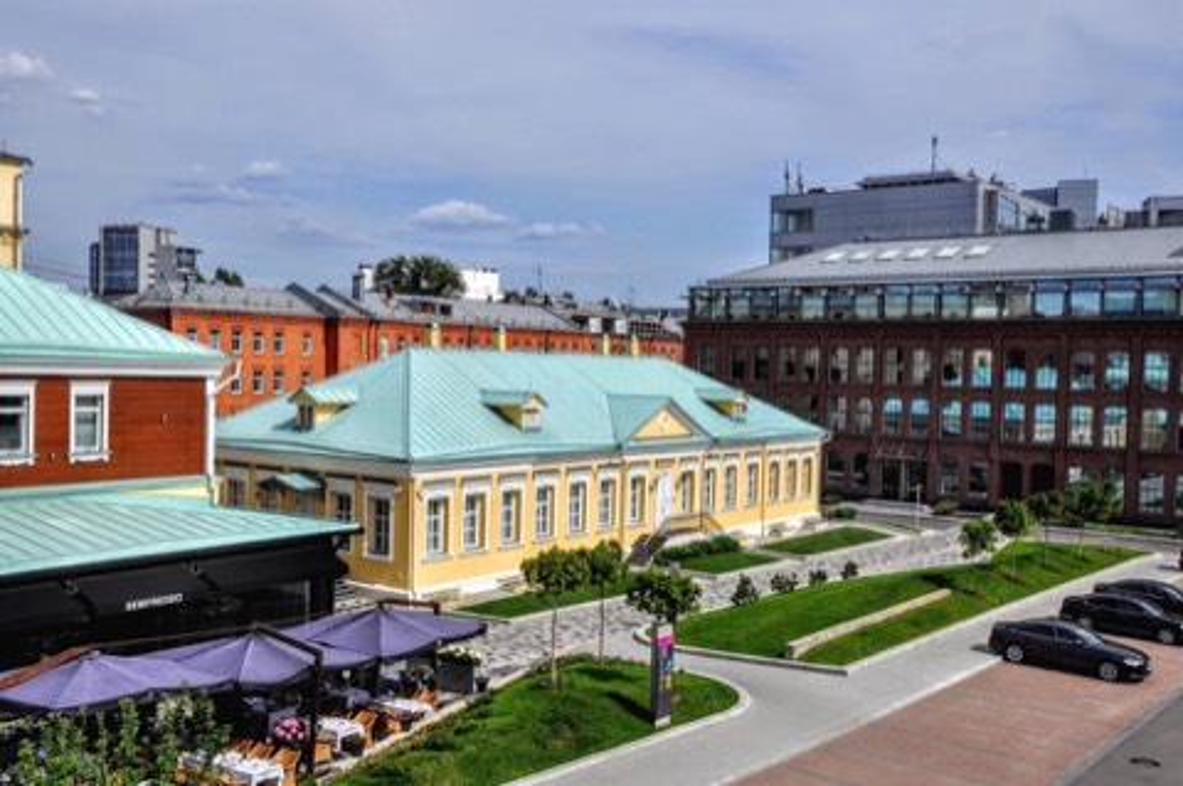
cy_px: 393
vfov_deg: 36.8
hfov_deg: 53.2
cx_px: 592
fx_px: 1182
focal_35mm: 36
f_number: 16
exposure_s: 1/250
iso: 200
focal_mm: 24
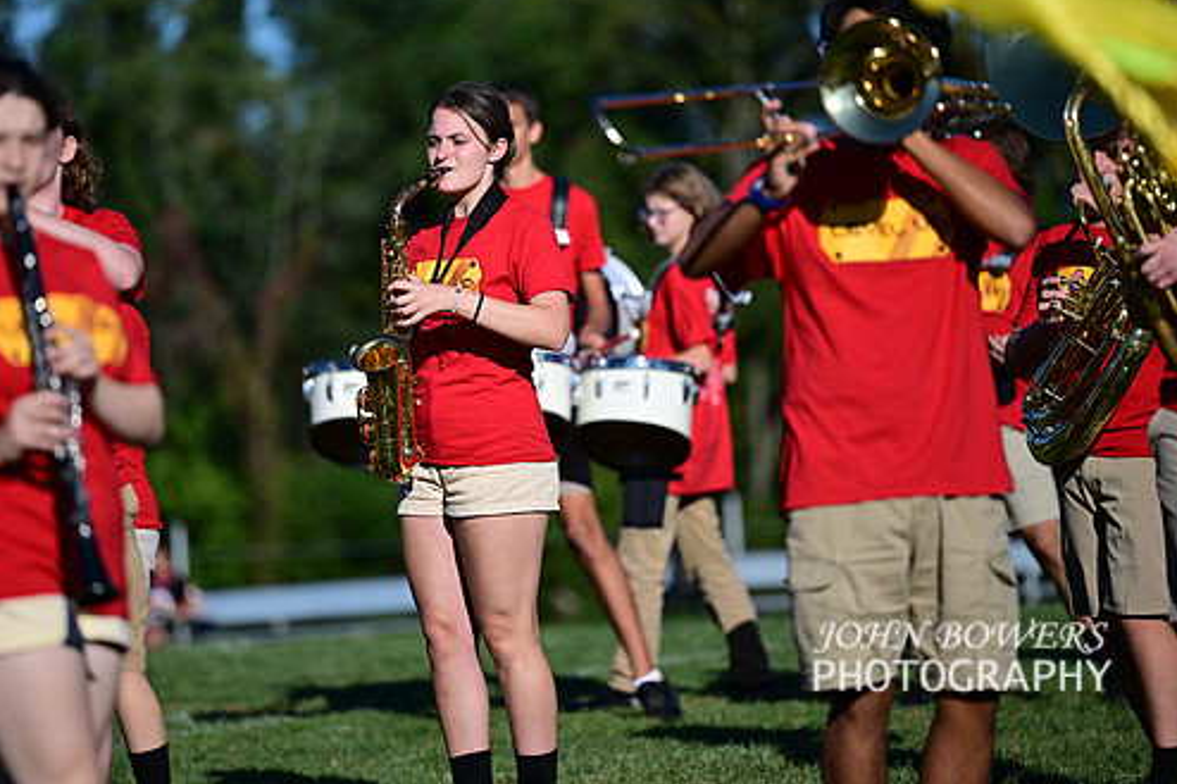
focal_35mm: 235
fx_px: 7680
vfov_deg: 5.8
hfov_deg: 8.8
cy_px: 332
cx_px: 498
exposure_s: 1/2000
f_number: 2.8
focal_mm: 200
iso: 90
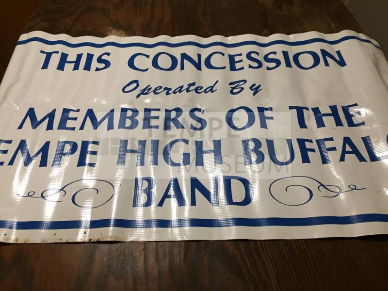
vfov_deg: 48.2
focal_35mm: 29
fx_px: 325
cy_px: 146
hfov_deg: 61.7
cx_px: 194
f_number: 2.2
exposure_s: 1/30
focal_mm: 4.15
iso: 160
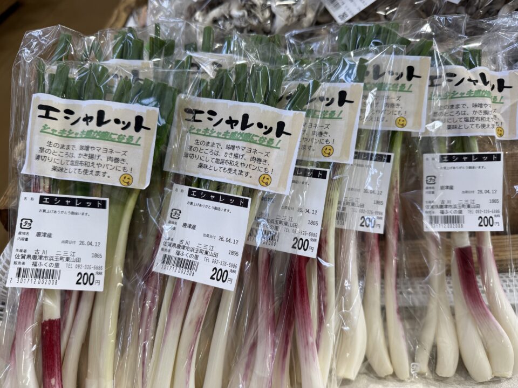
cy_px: 194
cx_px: 259
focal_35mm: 24
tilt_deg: -41.6
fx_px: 359
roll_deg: -4.4
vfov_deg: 56.8
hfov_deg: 71.6
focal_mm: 6.76
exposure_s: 1/120
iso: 100
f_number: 1.78
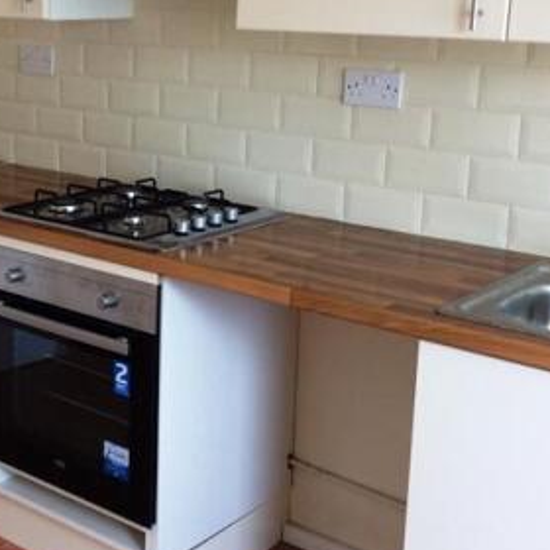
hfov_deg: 28.4
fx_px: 1061
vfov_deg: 29.0
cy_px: 223
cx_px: 105
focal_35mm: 59
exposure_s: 1/25
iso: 32
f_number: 2.4
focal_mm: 3.3
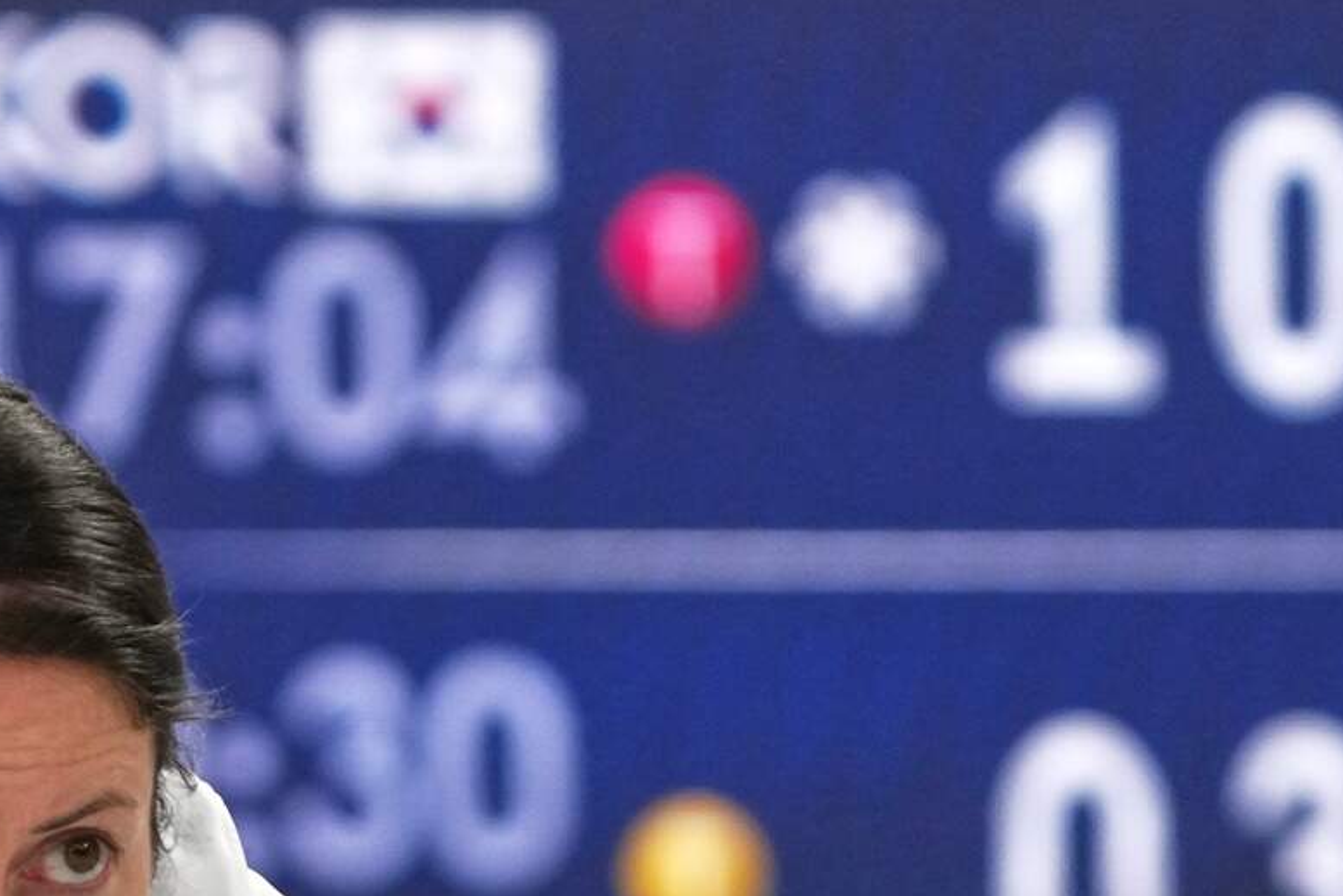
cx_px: 380
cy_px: 1467
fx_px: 38011
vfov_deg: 1.3
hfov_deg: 2.0
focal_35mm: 1019
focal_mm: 264
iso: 1000
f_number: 6.3
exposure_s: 1/800
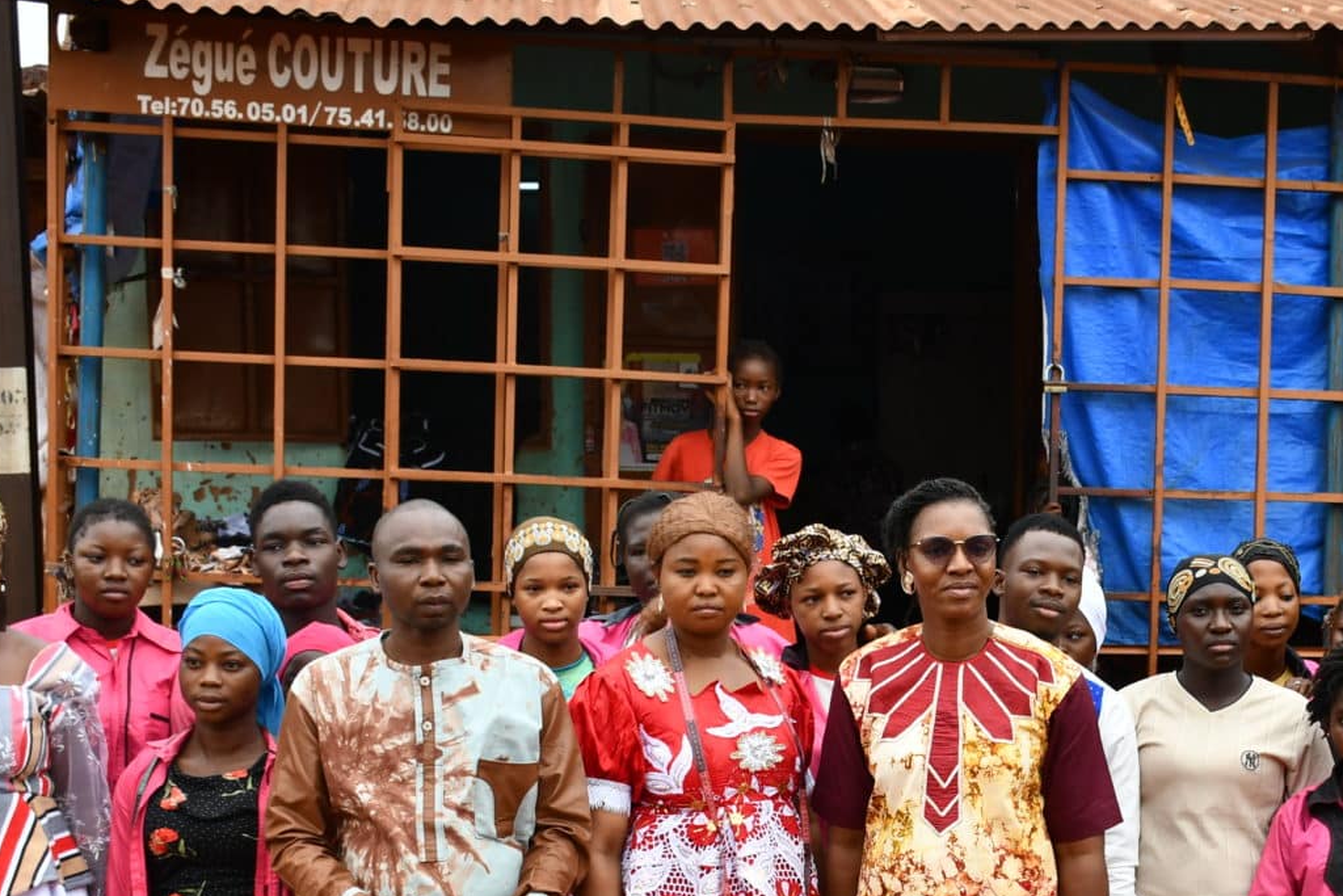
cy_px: 800
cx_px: 1009
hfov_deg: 29.2
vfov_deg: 19.7
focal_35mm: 68
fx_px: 2537
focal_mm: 23
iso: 320
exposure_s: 1/250
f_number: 5.6
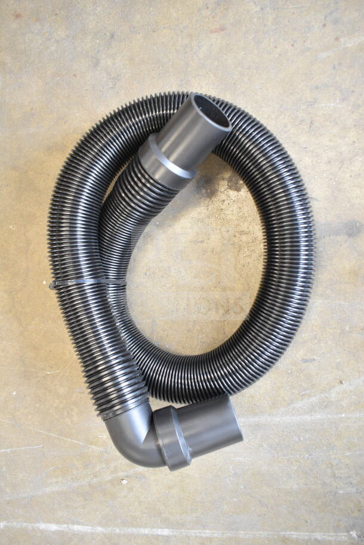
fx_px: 477
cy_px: 272
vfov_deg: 59.5
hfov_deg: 41.7
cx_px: 182
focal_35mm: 32
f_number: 3.8
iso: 1600
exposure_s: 1/40
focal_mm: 21
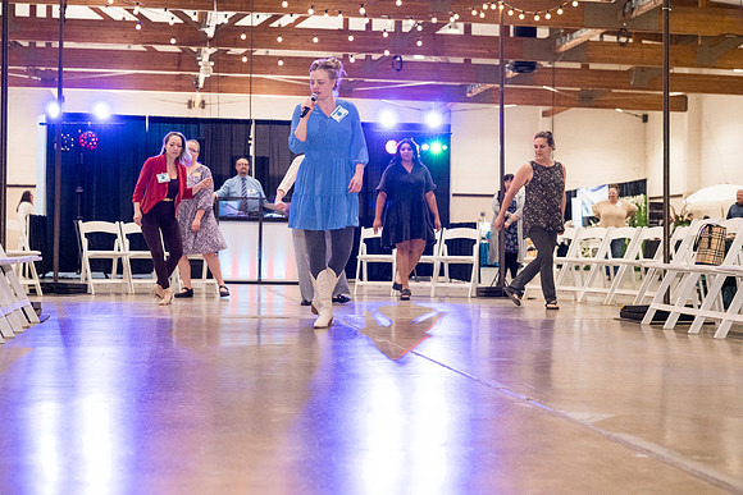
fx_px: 1177
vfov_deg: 23.8
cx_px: 372
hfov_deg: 35.0
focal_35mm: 57
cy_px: 248
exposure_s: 1/400
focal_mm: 57
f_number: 4
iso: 4000
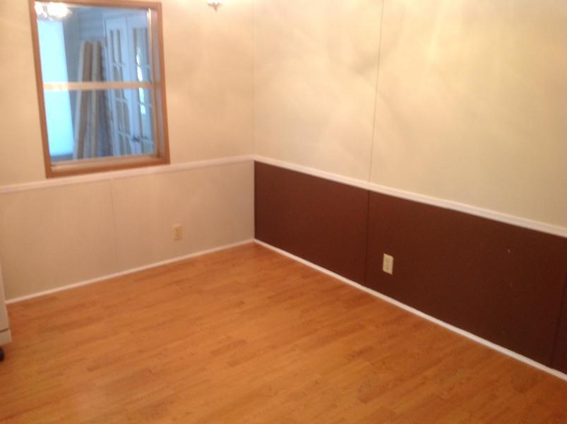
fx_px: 573
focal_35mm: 35
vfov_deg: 40.6
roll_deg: +0.5
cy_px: 212
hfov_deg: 52.7
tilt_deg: -17.4
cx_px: 284
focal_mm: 4.28
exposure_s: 1/15
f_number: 2.4
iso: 100
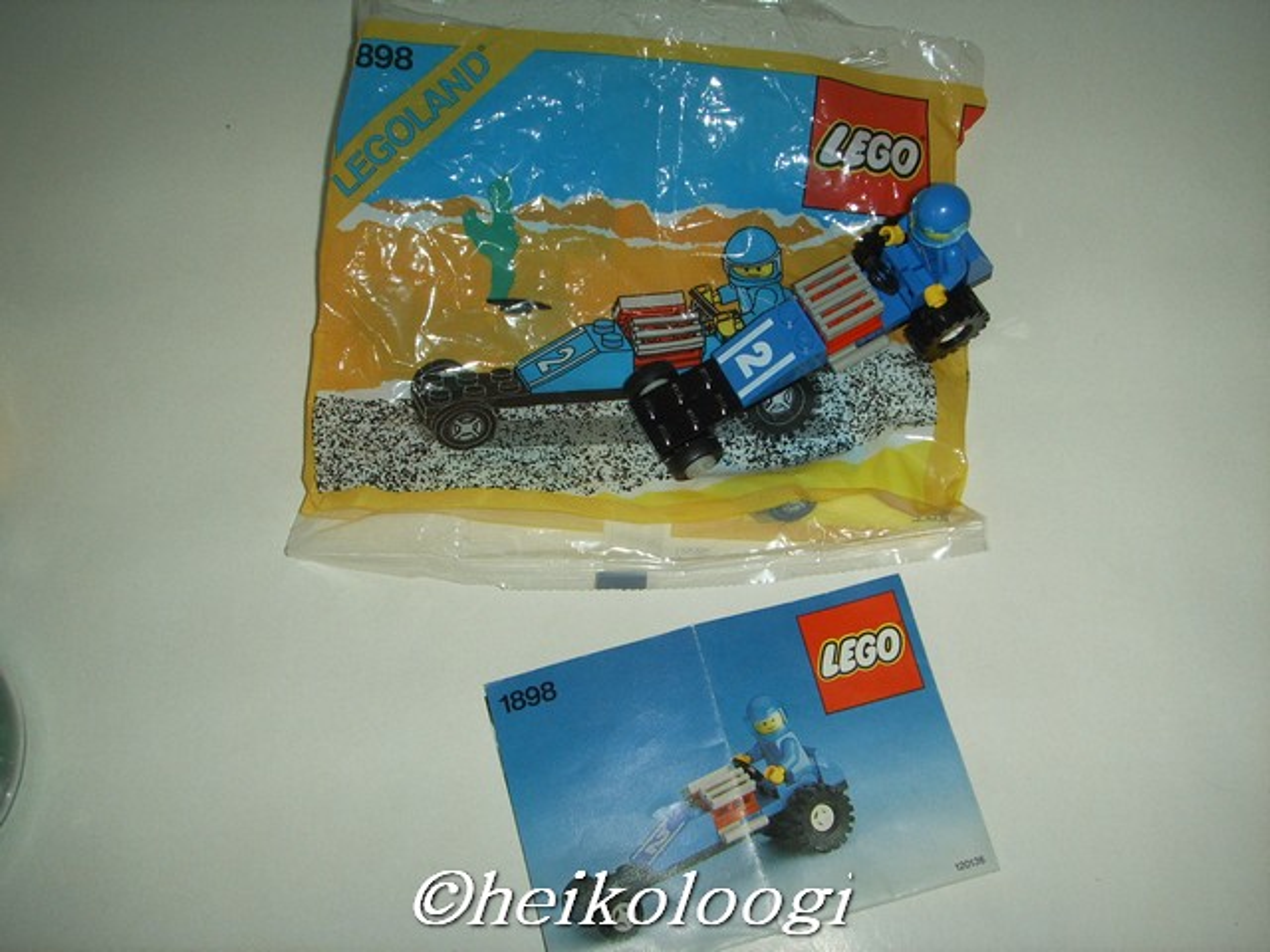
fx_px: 1431
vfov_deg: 36.8
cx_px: 635
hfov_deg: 47.9
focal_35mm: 39
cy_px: 476
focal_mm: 6.6
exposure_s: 1/45
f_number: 3.5
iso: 100
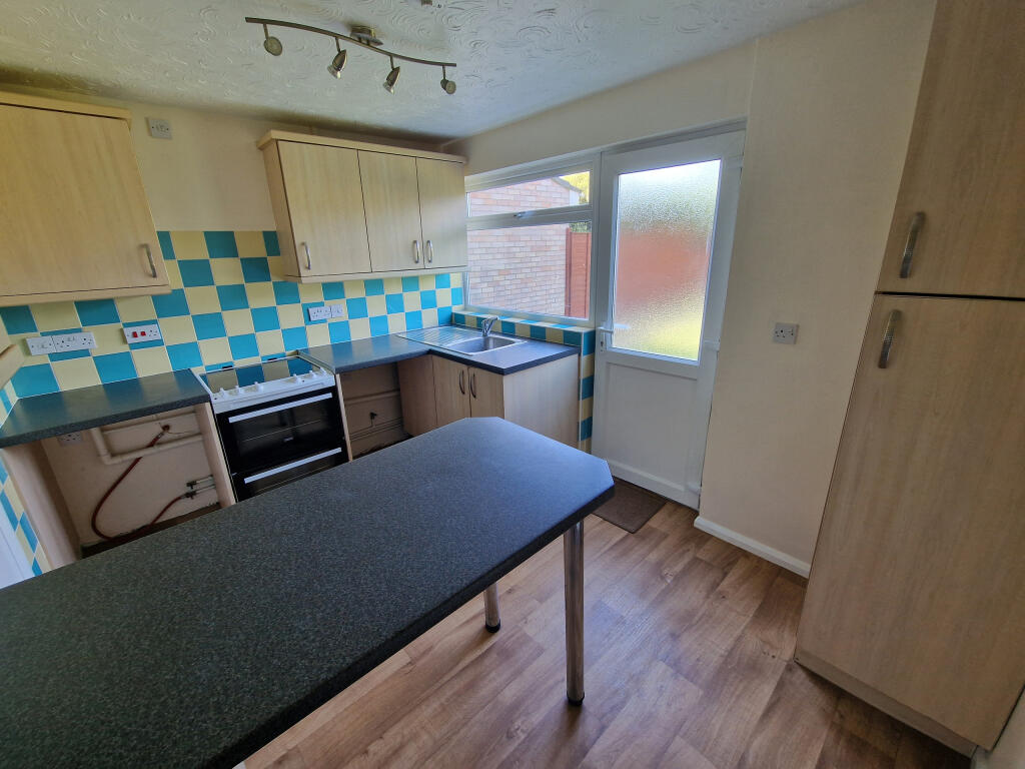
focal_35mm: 13
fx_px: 385
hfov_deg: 106.2
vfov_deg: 89.9
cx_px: 512
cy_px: 384
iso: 100
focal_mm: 2.2
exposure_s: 1/50
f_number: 2.2
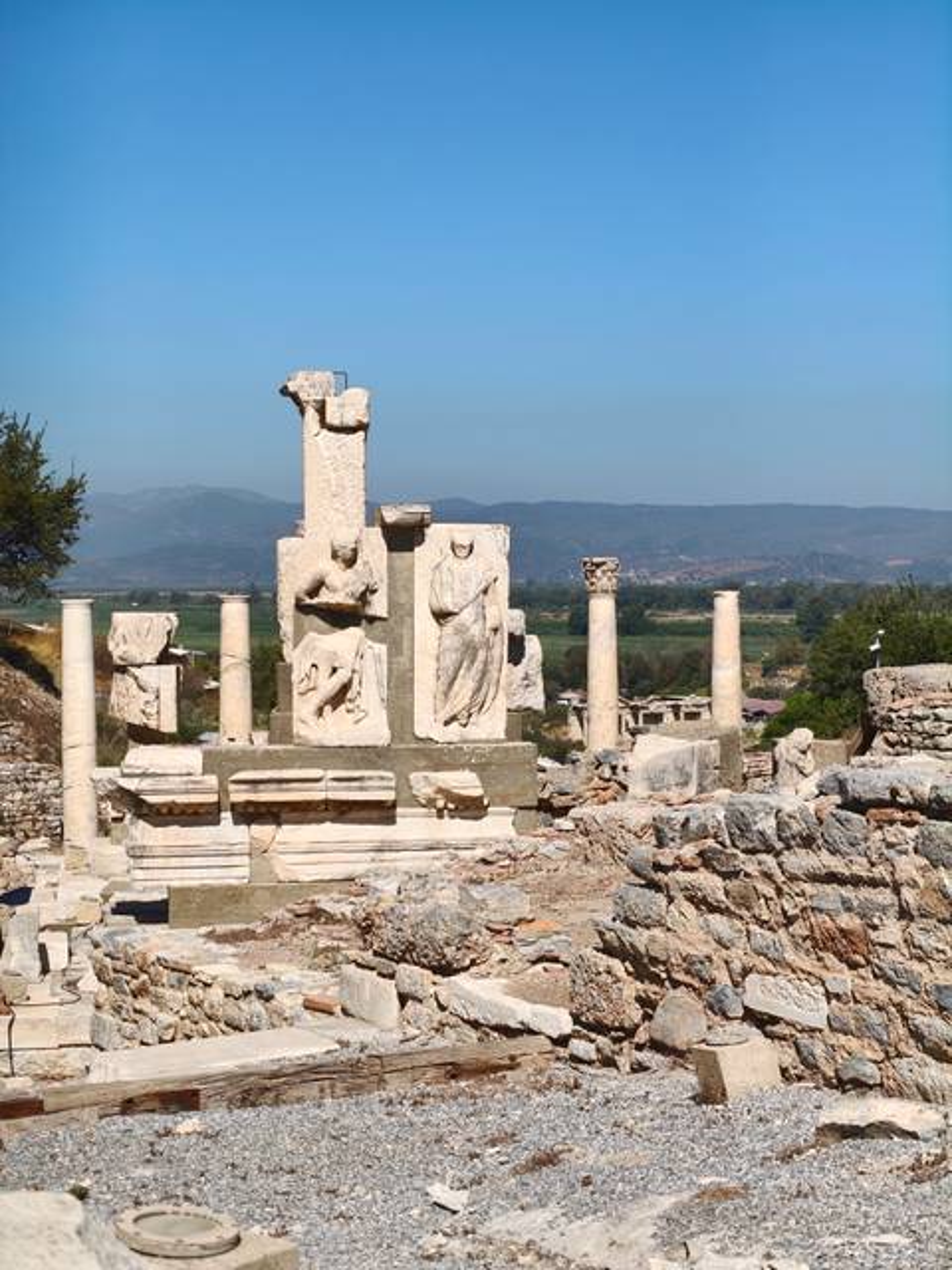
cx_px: 476
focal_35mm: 73
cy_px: 635
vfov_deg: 26.7
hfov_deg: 20.2
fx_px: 2677
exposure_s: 1/942
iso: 80
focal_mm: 13.85
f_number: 2.6
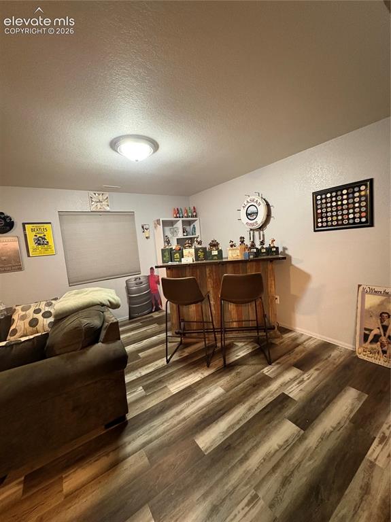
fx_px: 211
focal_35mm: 14
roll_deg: +4.5
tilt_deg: -4.7
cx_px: 196
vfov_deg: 102.1
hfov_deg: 85.6
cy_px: 261
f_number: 2.2
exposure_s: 1/40
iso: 800
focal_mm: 2.22
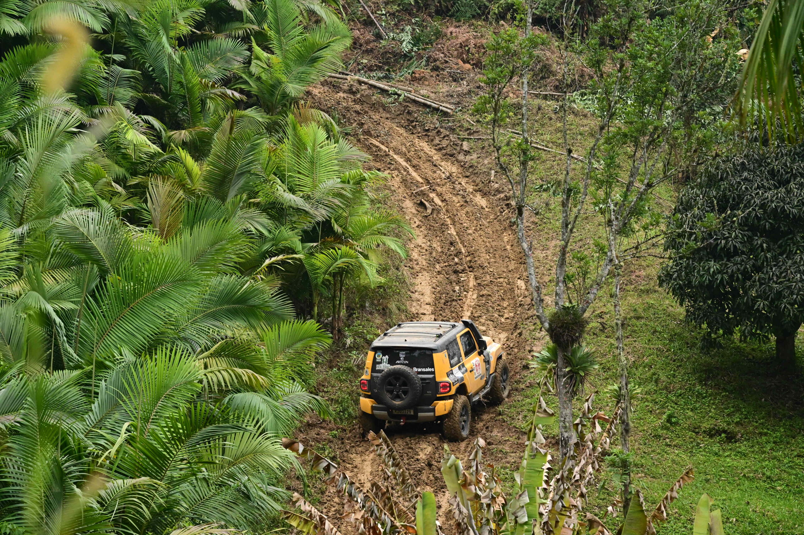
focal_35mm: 165
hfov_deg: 12.5
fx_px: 3684
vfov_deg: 8.3
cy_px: 268
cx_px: 402
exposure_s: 1/500
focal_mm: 165
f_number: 10
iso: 4500
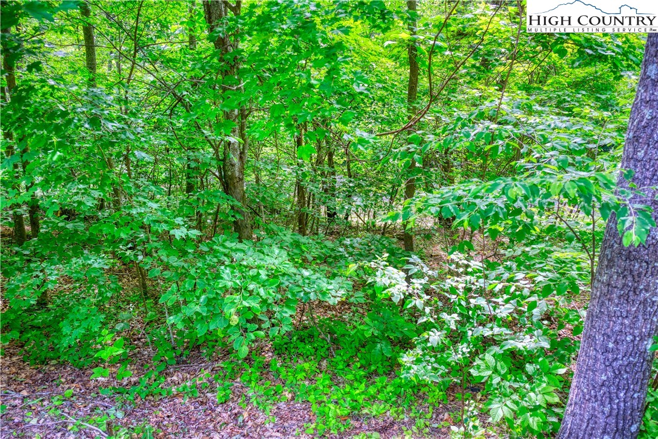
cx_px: 329
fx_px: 493
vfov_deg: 47.9
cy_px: 220
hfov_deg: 67.4
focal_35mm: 27
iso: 320
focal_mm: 18
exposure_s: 1/105
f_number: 4
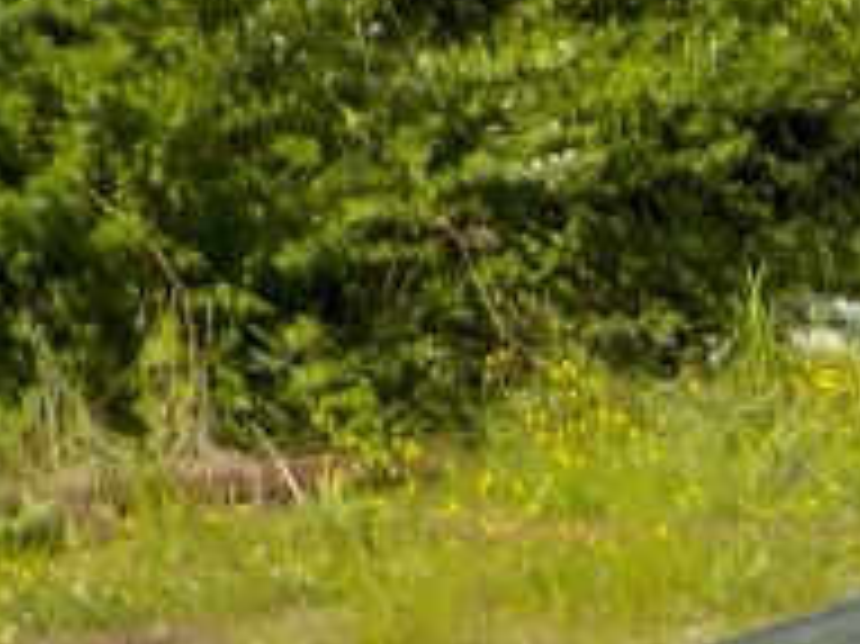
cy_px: 1513
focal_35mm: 201
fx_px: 4991
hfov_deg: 8.7
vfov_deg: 7.0
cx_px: 2287
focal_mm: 4.1
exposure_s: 1/1250
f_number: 3.3
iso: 125
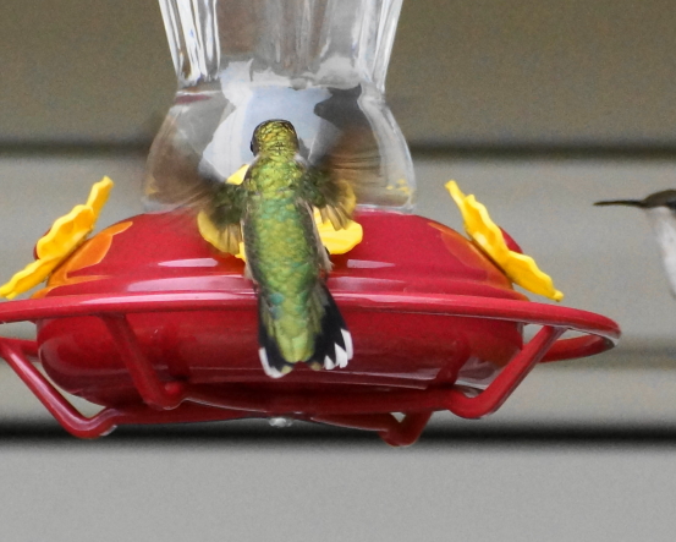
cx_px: 445
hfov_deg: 3.0
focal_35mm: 636
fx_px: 12731
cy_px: 252
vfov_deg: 2.4
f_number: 6.3
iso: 1250
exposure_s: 1/400
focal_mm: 250
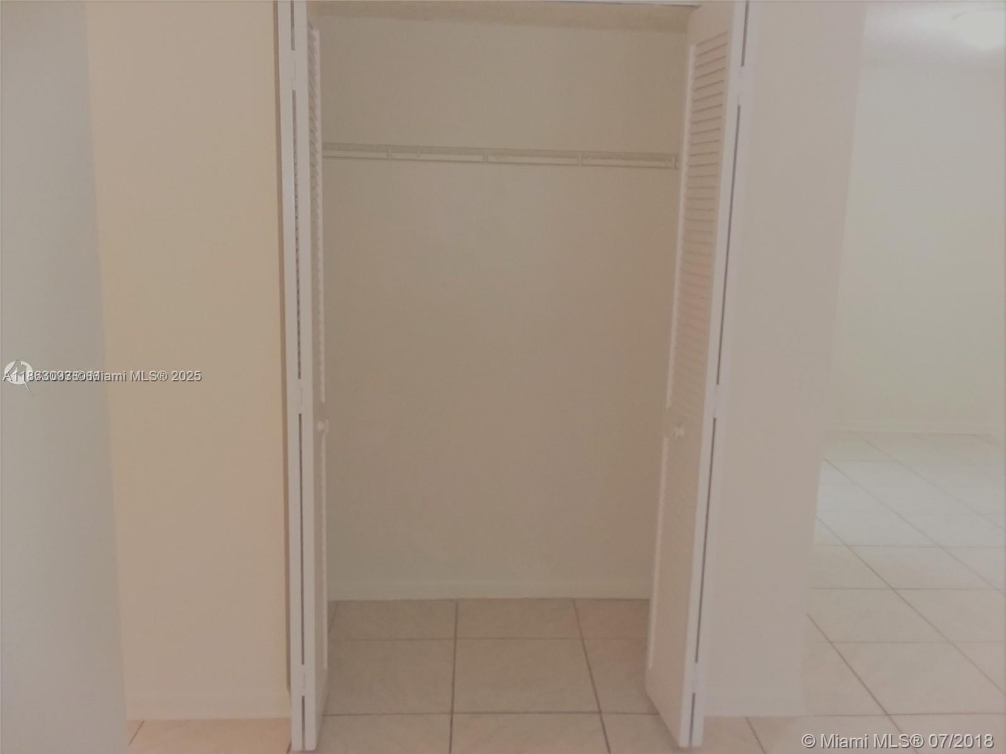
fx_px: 843
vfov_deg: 48.2
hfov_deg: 61.7
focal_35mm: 29
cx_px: 503
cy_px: 377
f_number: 1.9
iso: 100
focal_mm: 2.47
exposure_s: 1/30
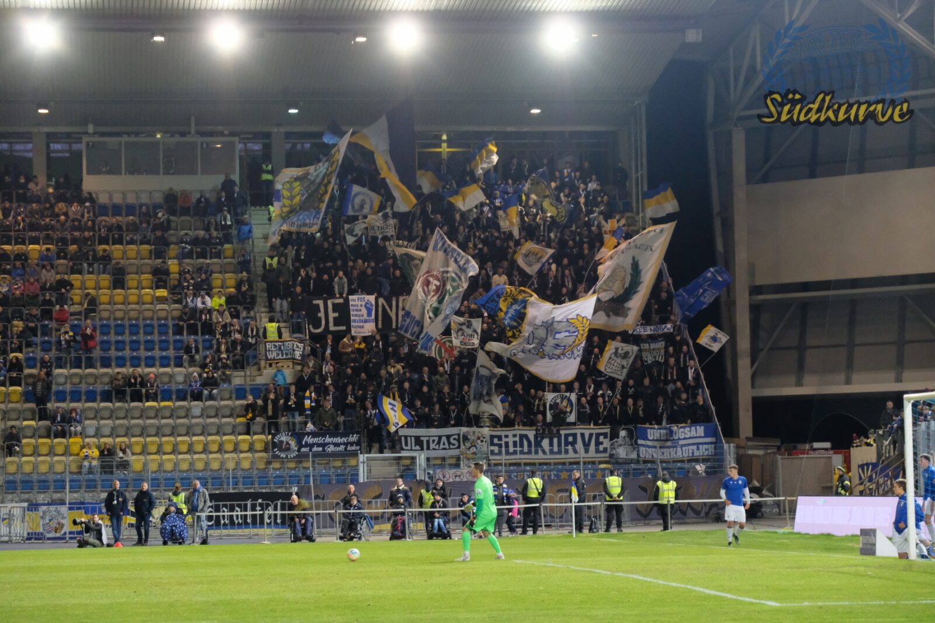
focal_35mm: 96
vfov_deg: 14.3
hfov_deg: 21.2
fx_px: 2493
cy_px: 312
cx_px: 468
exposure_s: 1/280
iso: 6400
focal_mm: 64.3
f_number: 5
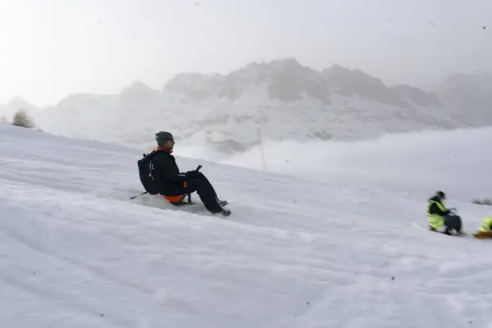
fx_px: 478
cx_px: 246
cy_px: 164
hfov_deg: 54.4
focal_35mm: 35
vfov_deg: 37.9
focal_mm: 35
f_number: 16
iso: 100
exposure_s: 1/40
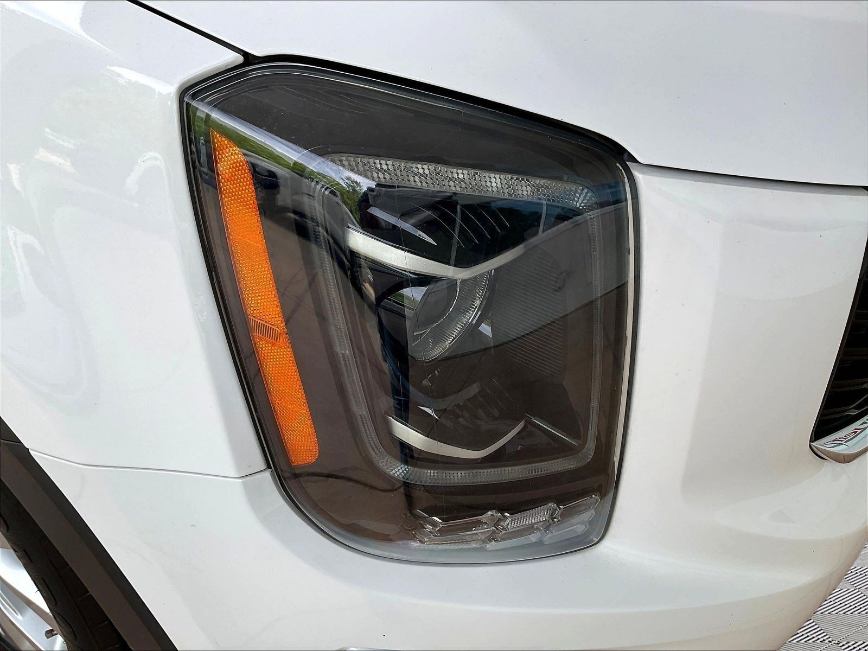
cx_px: 434
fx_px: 727
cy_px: 326
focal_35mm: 29
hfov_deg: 61.7
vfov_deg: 48.2
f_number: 1.8
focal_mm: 3
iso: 16
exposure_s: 1/245
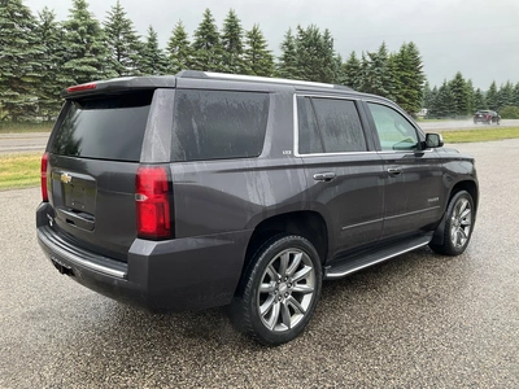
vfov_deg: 48.2
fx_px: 435
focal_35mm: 29
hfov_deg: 61.7
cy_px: 194
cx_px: 260
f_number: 1.8
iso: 25
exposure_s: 1/200
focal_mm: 3
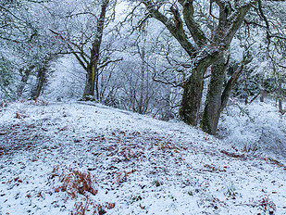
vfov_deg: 42.4
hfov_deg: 55.4
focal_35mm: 30
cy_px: 16
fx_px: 248
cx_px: 231
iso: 200
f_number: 7.1
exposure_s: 4
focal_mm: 8
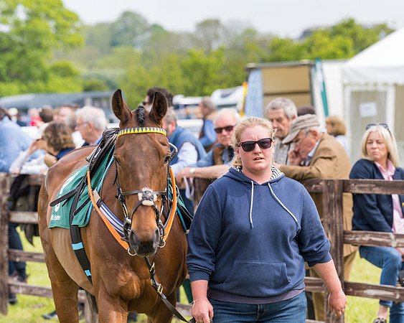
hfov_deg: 11.1
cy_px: 162
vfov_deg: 8.9
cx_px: 277
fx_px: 2078
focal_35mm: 174
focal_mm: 135
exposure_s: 1/250
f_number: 5
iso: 50
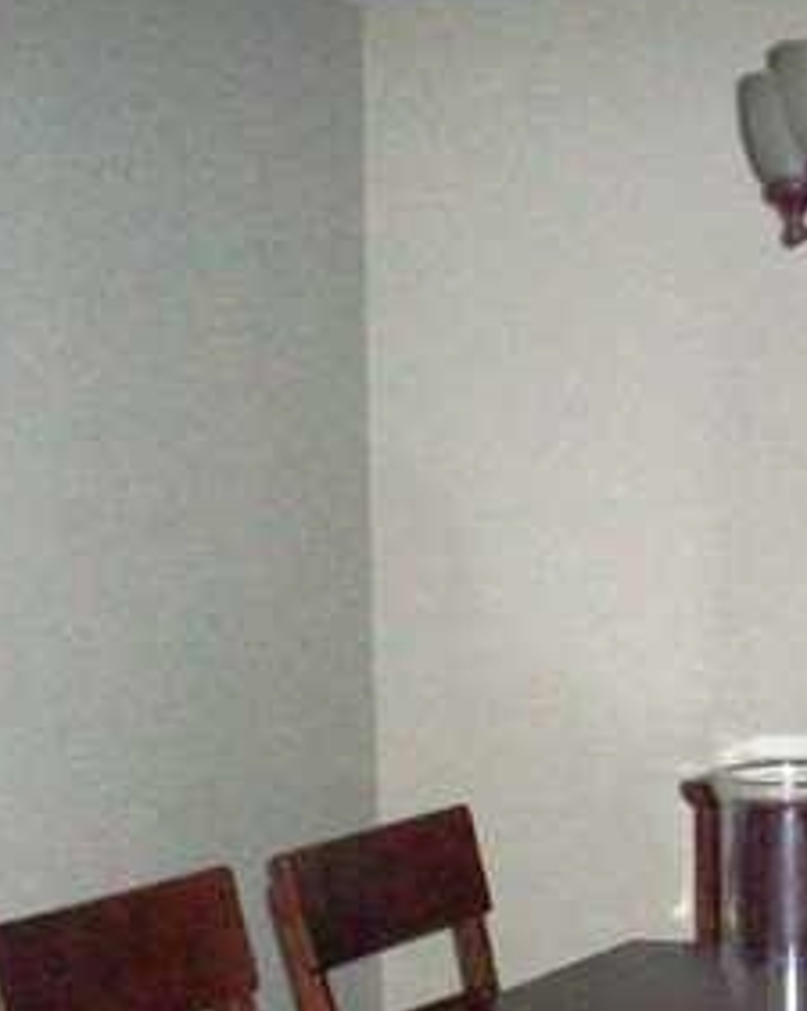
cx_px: 703
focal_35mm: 82
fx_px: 2452
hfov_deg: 18.4
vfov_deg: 23.1
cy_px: 728
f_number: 2.8
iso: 800
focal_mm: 6.2
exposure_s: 1/128
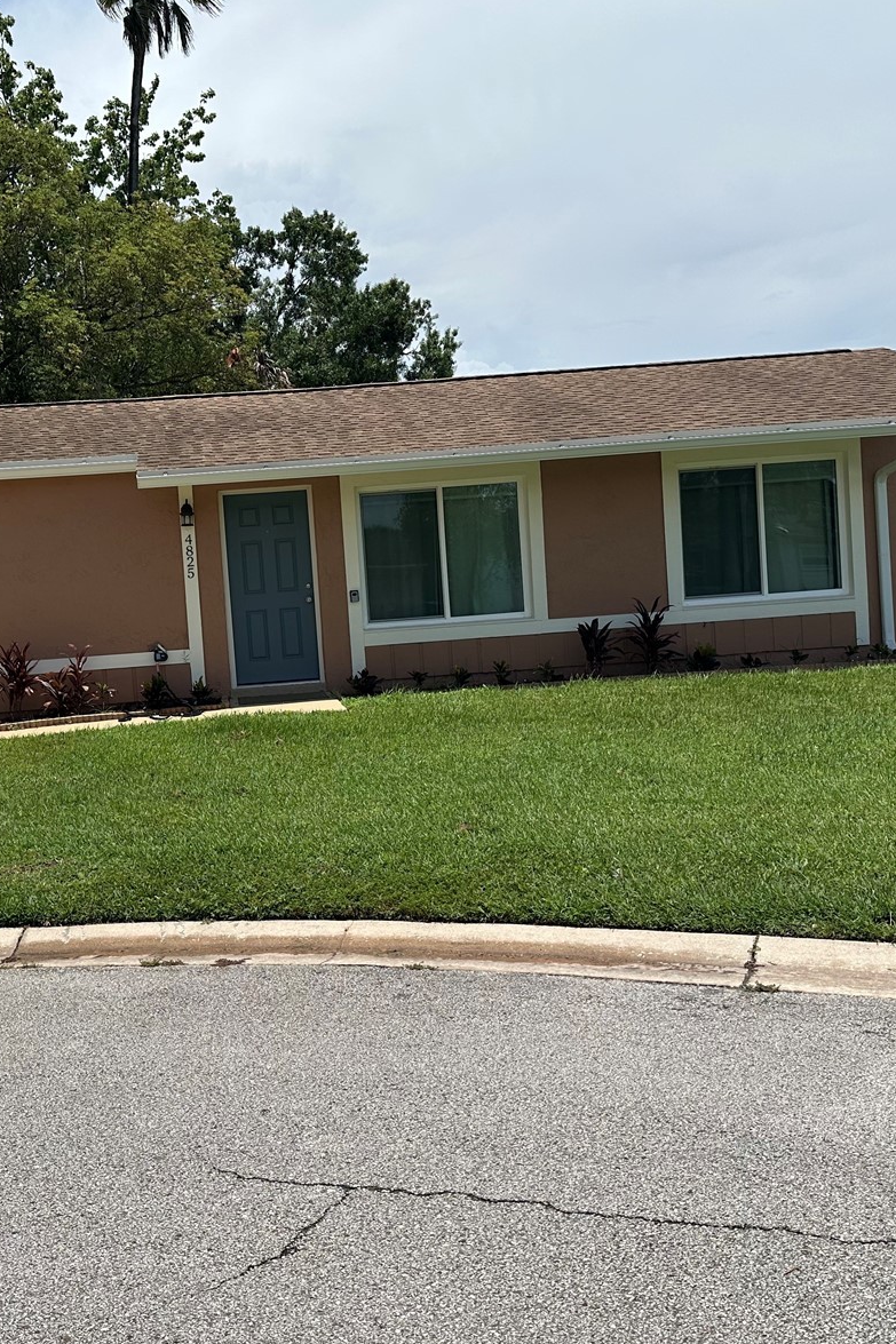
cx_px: 259
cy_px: 663
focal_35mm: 34
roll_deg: +3.7
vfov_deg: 55.8
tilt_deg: -4.0
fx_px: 1270
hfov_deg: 38.2
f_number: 1.78
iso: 80
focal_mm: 6.86
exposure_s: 1/8197
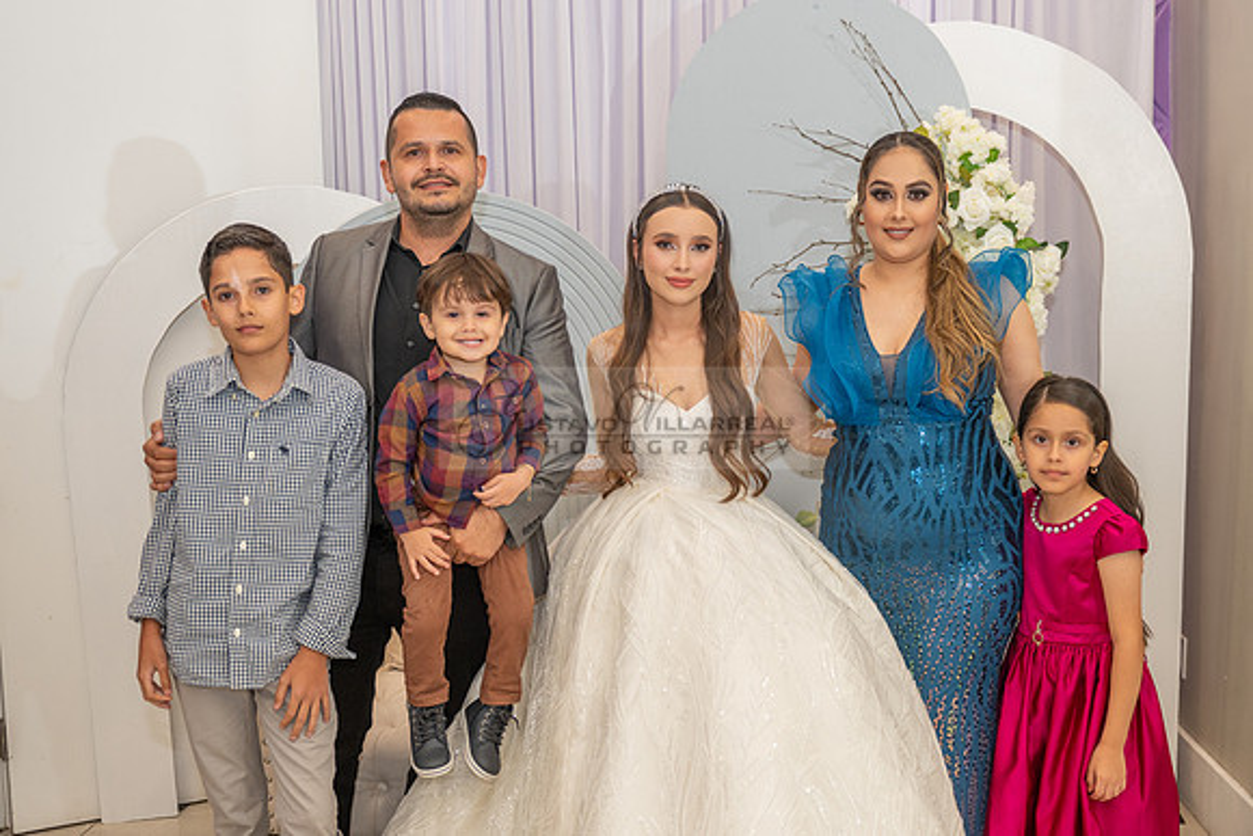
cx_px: 650
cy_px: 473
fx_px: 1442
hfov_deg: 47.0
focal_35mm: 41
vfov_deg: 32.3
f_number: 3.5
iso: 640
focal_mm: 34
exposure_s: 1/160
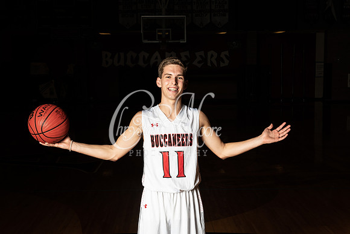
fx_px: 545
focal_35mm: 56
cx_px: 175
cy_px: 117
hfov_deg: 35.6
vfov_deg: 24.2
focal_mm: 56
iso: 320
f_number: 14
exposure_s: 1/200
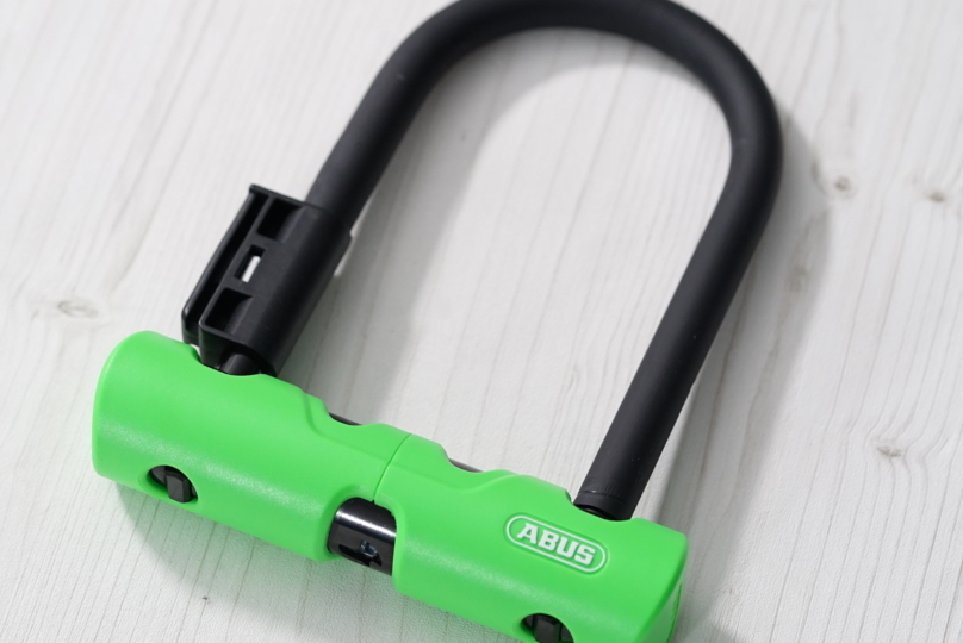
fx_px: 3052
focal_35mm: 114
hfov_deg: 17.9
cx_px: 449
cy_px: 307
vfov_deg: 12.0
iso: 1600
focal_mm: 90
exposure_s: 1/50
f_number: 5
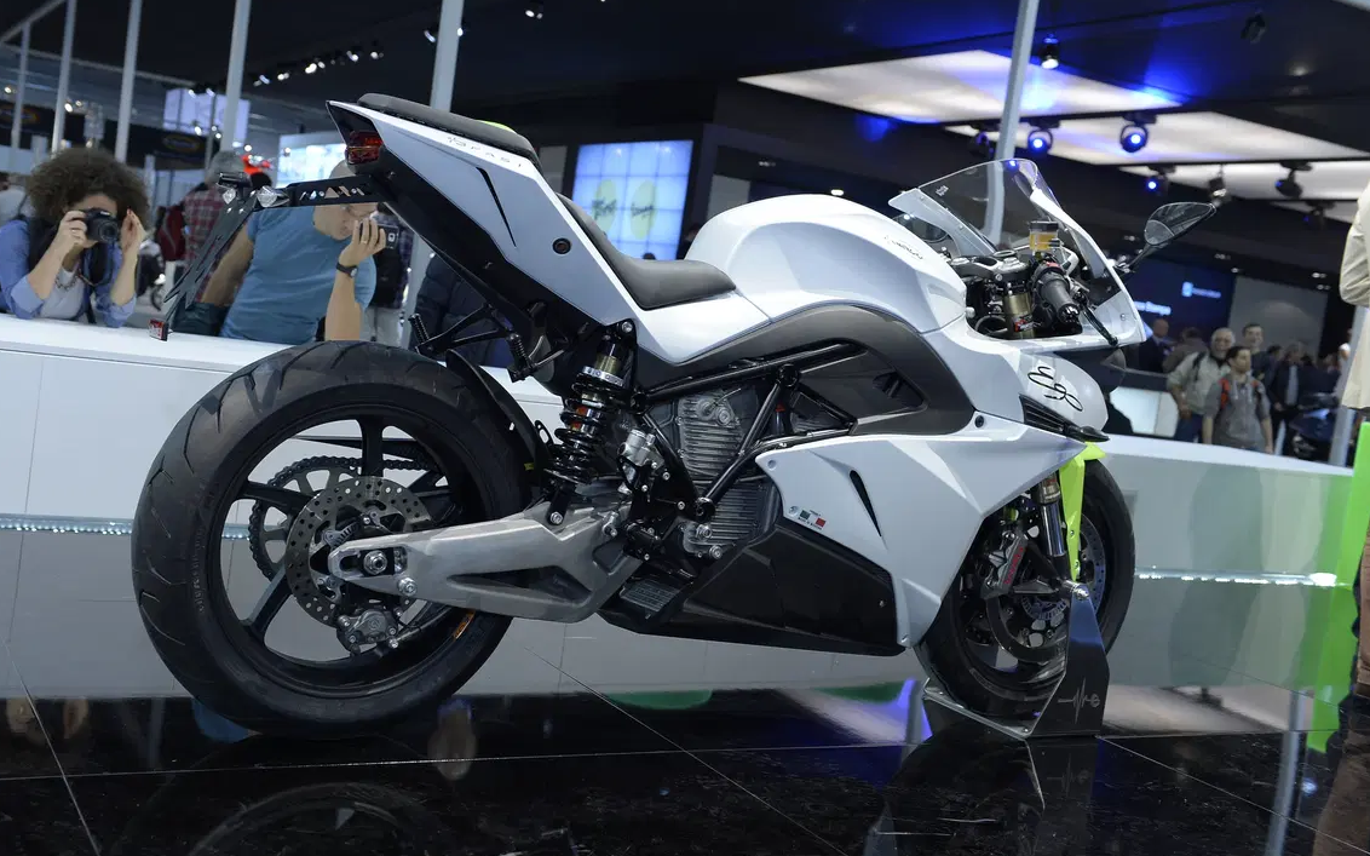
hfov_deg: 48.2
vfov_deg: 31.2
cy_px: 417
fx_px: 1531
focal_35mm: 41
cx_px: 649
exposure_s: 1/100
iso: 1000
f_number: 5
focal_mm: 38
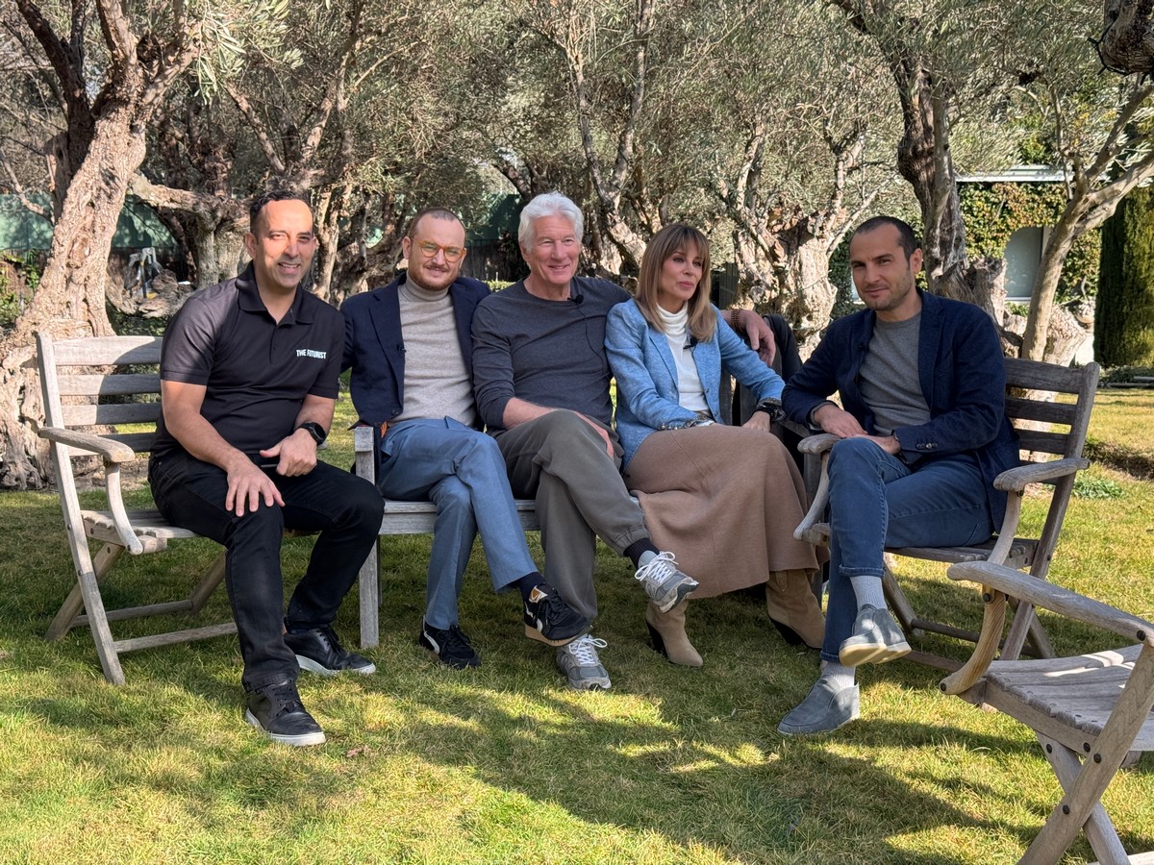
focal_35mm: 48
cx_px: 577
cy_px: 432
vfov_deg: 30.3
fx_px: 1600
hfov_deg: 39.7
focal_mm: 6.76
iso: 160
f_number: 1.78
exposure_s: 1/60
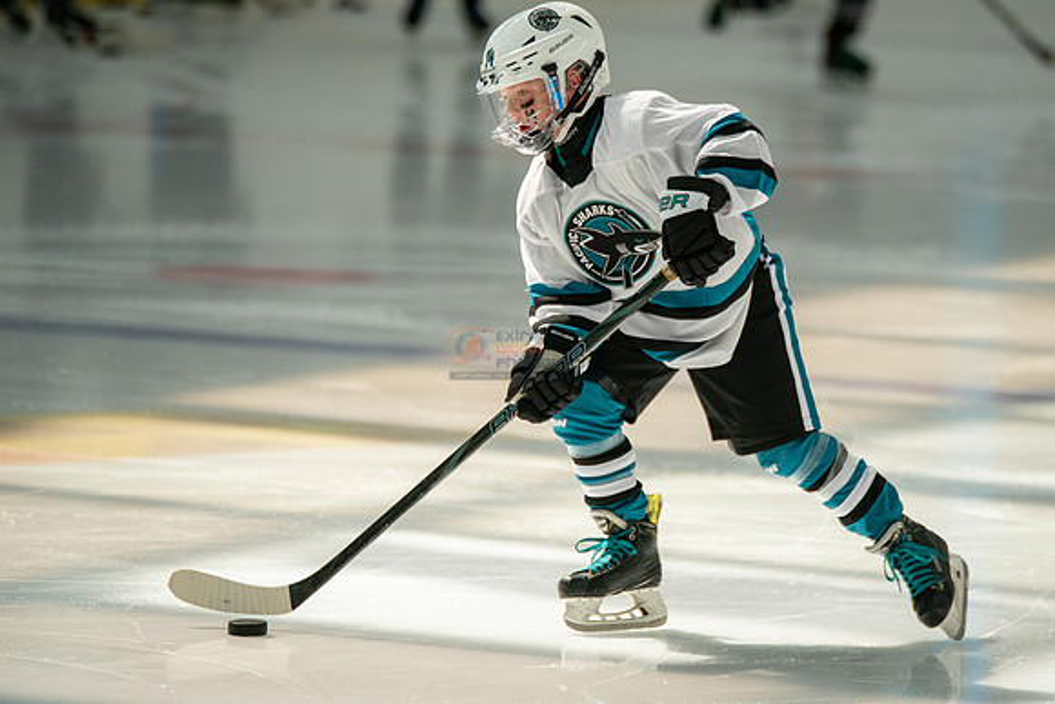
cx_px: 613
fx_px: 10214
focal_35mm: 348
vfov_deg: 3.9
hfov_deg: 5.9
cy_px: 312
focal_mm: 261
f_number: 2.8
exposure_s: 1/6400
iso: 1600
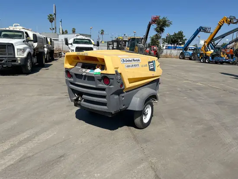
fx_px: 179
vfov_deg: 53.1
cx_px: 119
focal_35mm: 26
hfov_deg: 67.3
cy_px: 90
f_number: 1.5
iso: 50
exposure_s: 1/6579
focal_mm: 5.7
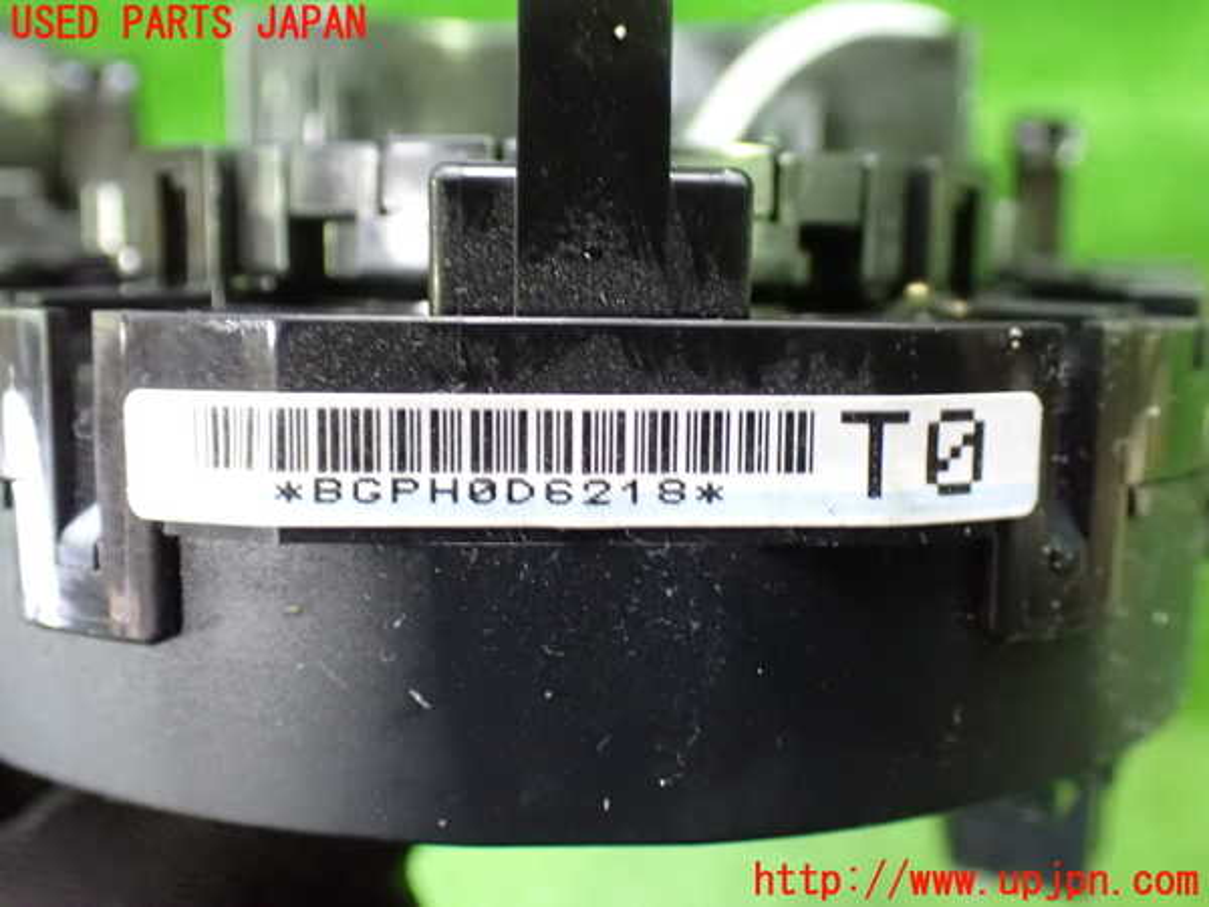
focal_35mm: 38
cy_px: 454
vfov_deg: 37.7
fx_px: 1327
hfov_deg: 49.0
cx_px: 604
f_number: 2.7
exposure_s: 1/30
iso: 1600
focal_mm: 6.83
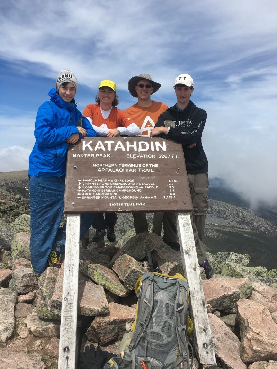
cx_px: 138
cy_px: 184
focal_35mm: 29
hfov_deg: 48.2
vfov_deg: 61.6
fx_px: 309
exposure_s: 1/2481
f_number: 2.2
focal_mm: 4.15
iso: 25
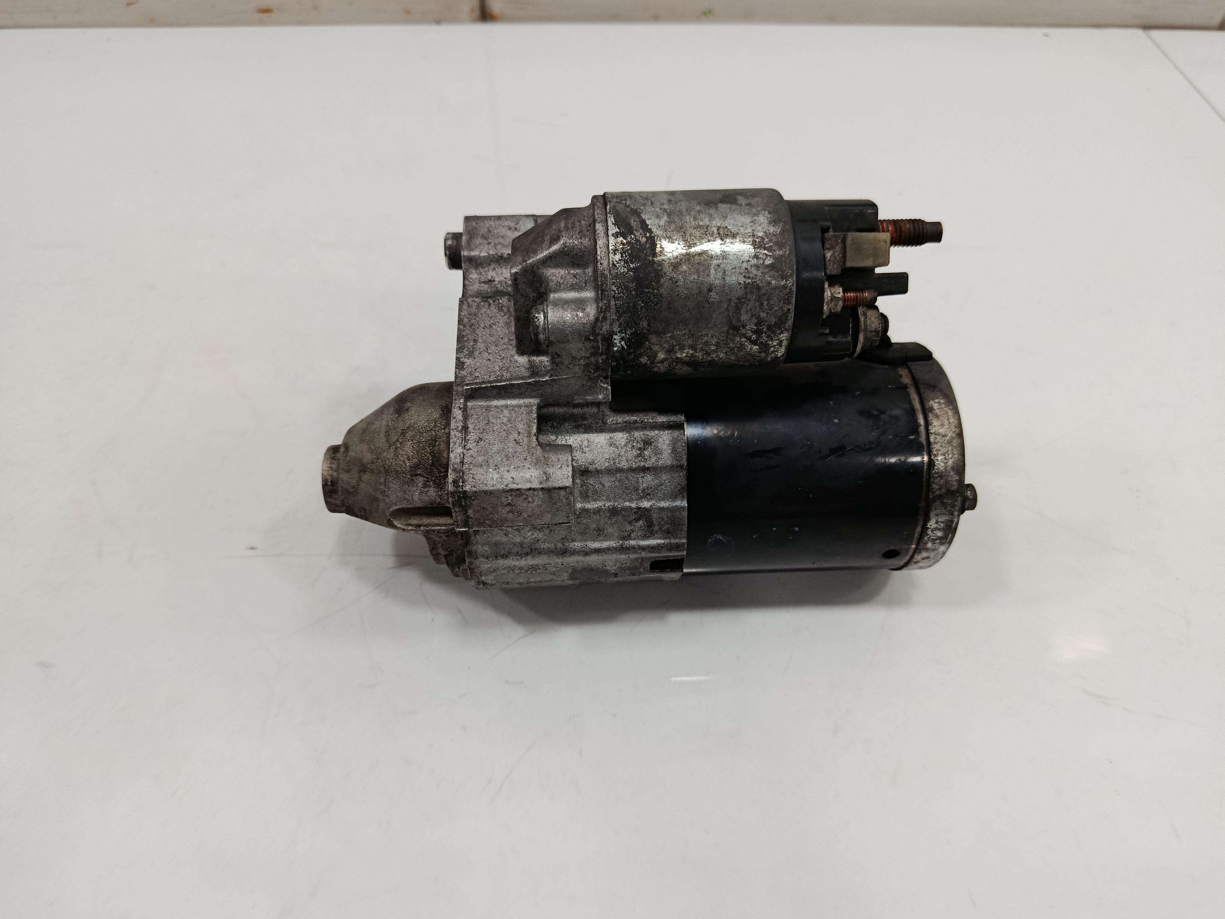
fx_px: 849
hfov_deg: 71.6
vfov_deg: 56.8
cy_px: 460
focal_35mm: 24
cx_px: 612
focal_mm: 5.24
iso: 932
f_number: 1.7
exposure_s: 1/100
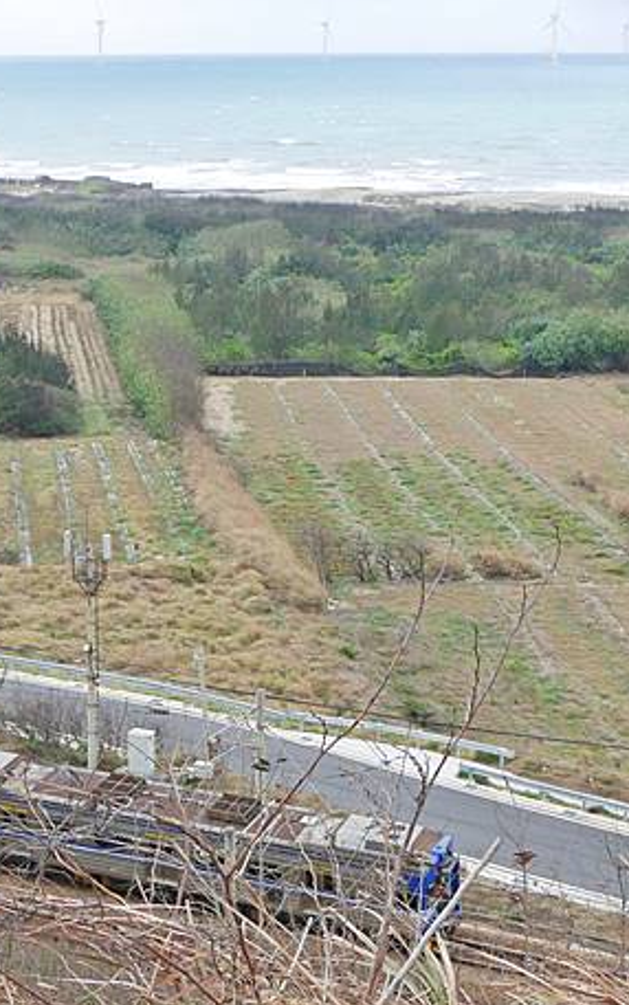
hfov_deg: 20.0
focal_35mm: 65
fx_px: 1781
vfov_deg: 31.5
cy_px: 509
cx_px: 224
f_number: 3.2
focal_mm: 14
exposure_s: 1/800
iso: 200
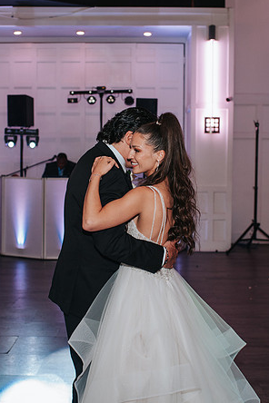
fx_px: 616
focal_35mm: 55
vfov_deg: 36.2
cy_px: 200
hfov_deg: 24.6
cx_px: 130
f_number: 2.8
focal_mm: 35
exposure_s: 1/200
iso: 1000
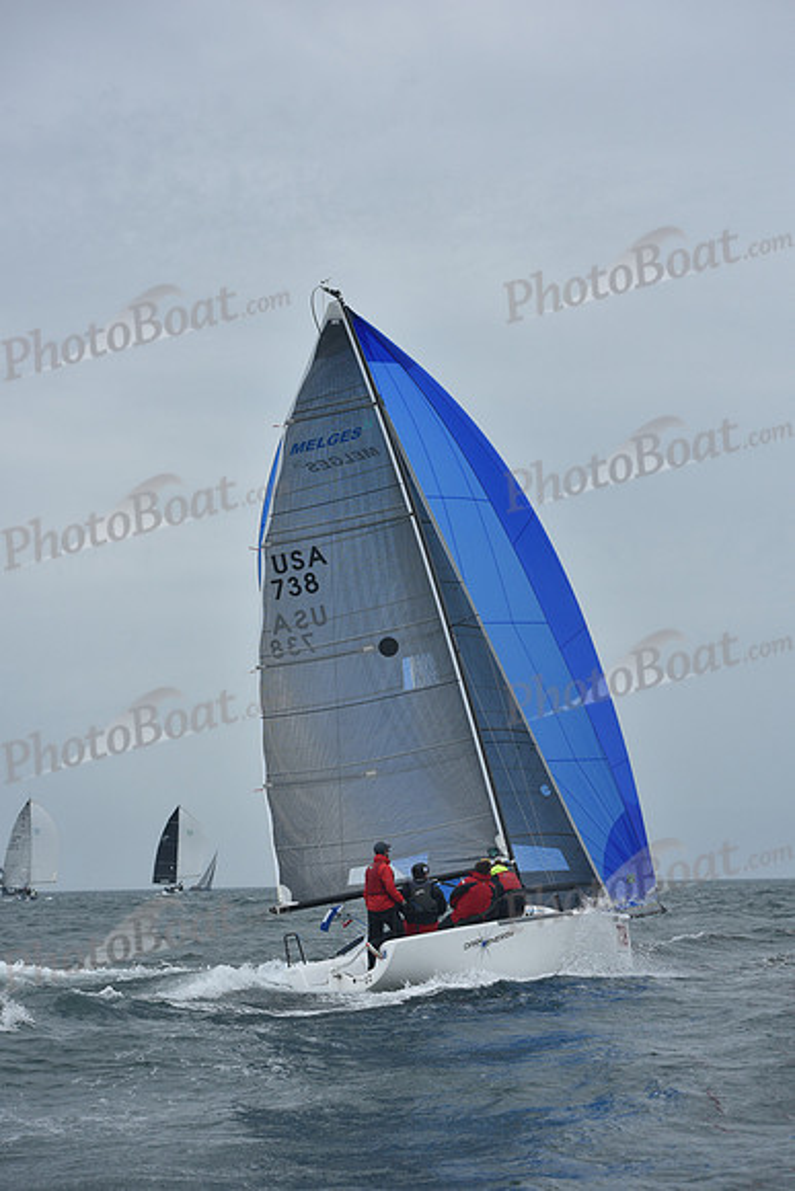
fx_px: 2847
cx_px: 398
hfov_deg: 15.9
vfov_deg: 23.6
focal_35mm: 86
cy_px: 596
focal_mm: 86
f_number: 6.3
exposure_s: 1/1000
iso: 320
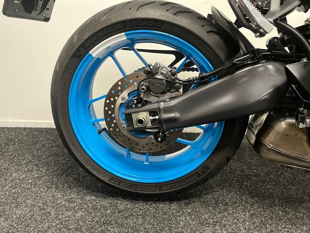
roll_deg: +0.5
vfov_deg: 53.1
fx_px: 233
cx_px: 155
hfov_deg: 67.3
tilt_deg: -18.5
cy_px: 116
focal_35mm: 26
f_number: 1.6
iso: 400
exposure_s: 1/50
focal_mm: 5.1
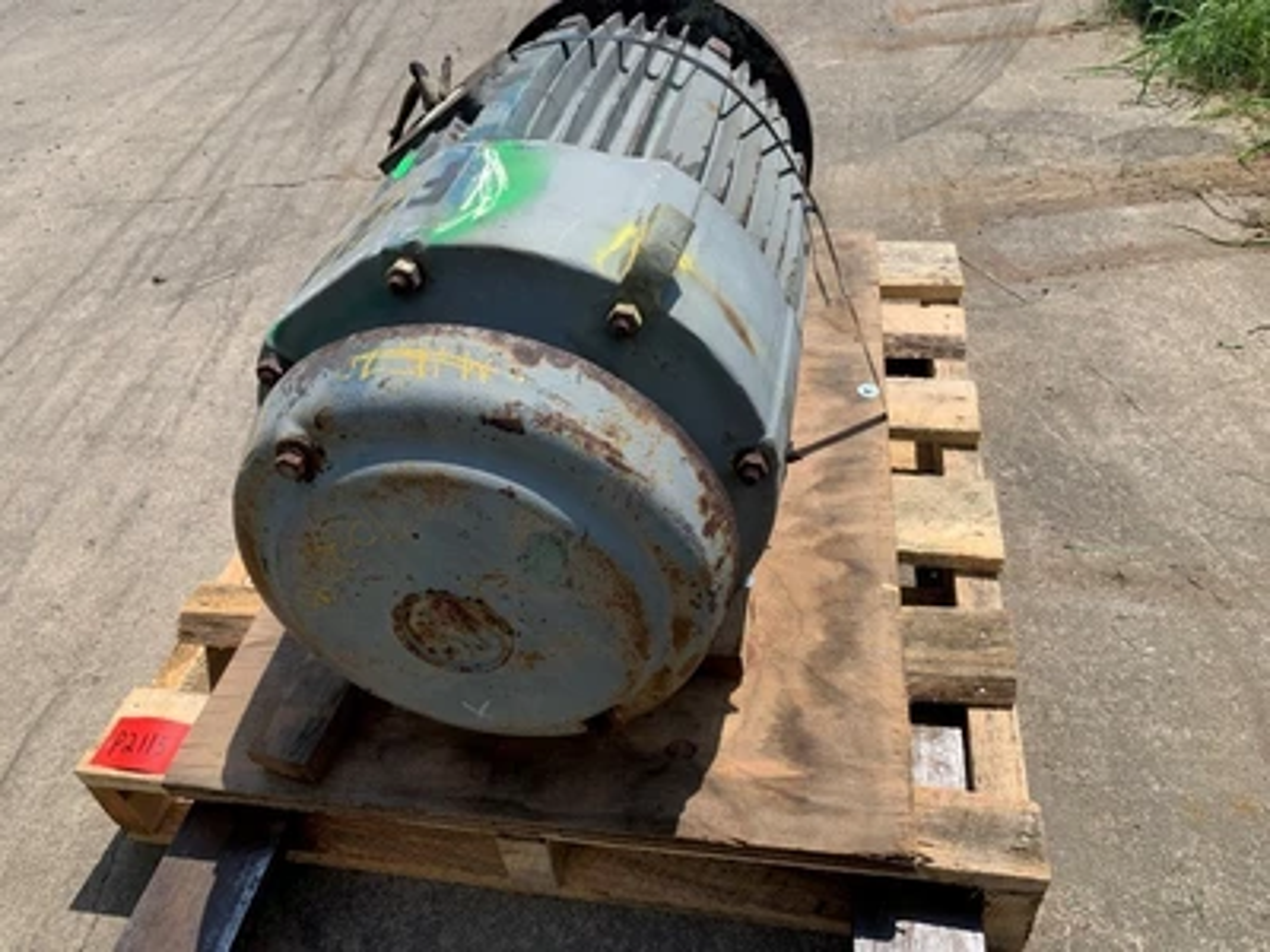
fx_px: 954
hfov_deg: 67.3
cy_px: 476
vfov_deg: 53.1
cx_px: 635
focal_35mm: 26
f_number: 1.8
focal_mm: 4.25
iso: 25
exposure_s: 1/2257
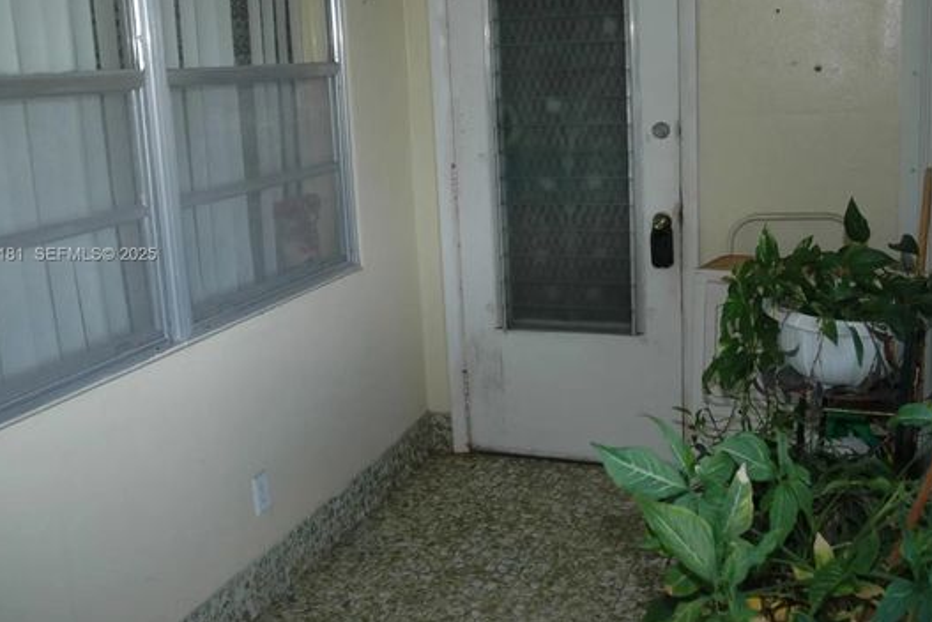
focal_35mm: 40
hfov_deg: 48.4
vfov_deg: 33.4
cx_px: 502
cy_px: 255
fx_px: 1036
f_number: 4.5
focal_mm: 22
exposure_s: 1/80
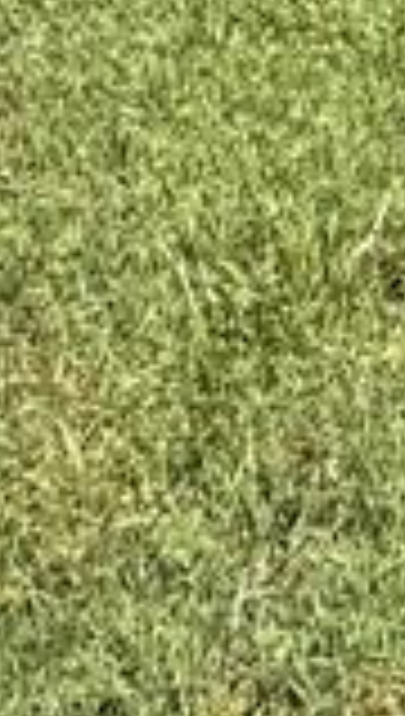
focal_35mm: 98
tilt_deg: -8.9
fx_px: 1862
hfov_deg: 9.5
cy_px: -883
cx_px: 1251
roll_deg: -1.2
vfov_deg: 15.3
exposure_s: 1/985
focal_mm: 2.22
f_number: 2.2
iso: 50
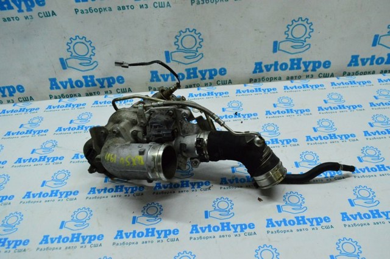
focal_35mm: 32
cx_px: 195
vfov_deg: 41.6
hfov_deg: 59.6
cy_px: 130
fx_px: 341
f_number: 6.3
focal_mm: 21
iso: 6400
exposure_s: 1/640
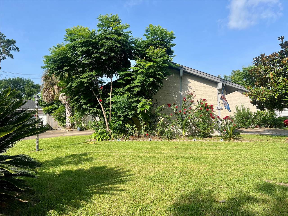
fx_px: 216
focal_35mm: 26
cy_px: 108
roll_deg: +0.8
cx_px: 144
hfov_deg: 67.3
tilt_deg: +2.0
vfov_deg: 53.1
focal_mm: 5.7
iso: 50
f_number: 1.5
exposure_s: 1/2632
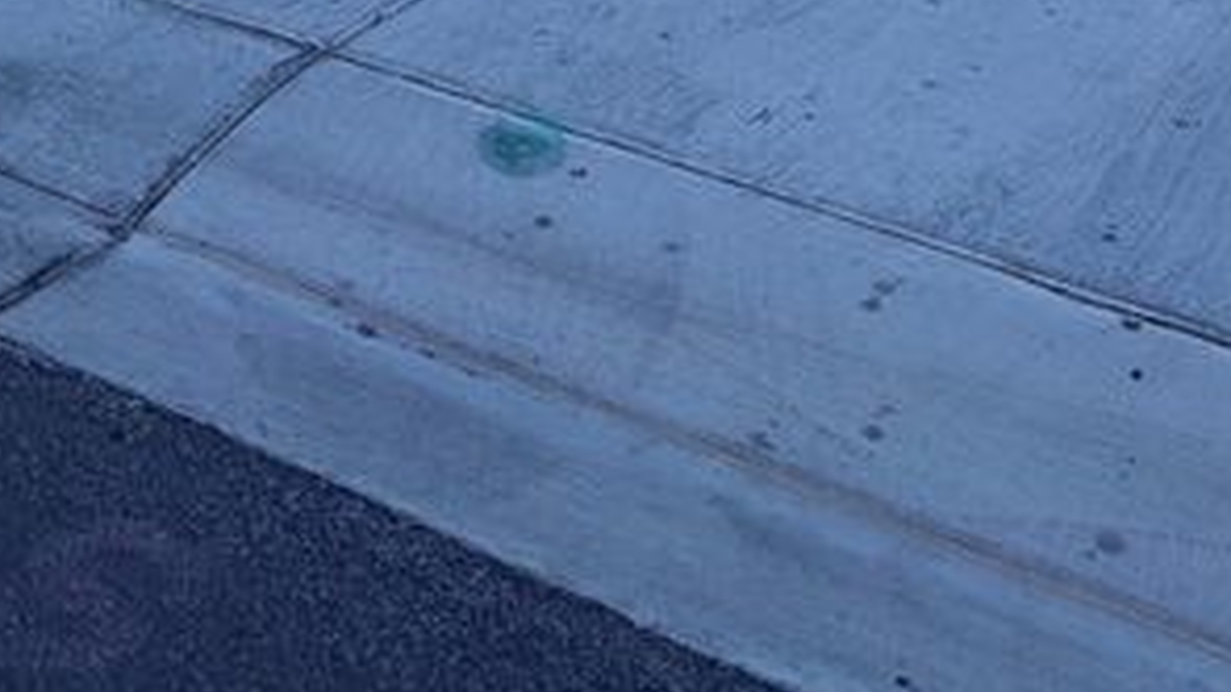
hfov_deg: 32.8
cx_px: 576
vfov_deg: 15.3
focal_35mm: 64
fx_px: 2089
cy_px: -677
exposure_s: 1/1364
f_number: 1.6
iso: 50
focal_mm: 5.96
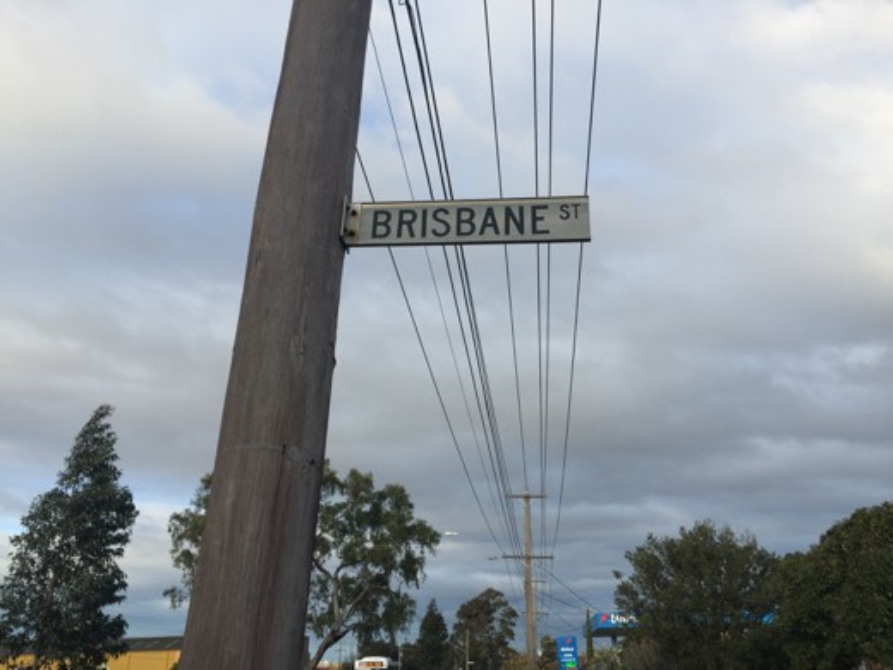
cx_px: 446
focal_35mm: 29
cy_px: 335
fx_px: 748
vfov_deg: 48.2
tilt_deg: +25.0
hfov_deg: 61.7
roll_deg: +0.7
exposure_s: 1/628
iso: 32
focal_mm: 4.15
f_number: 2.2
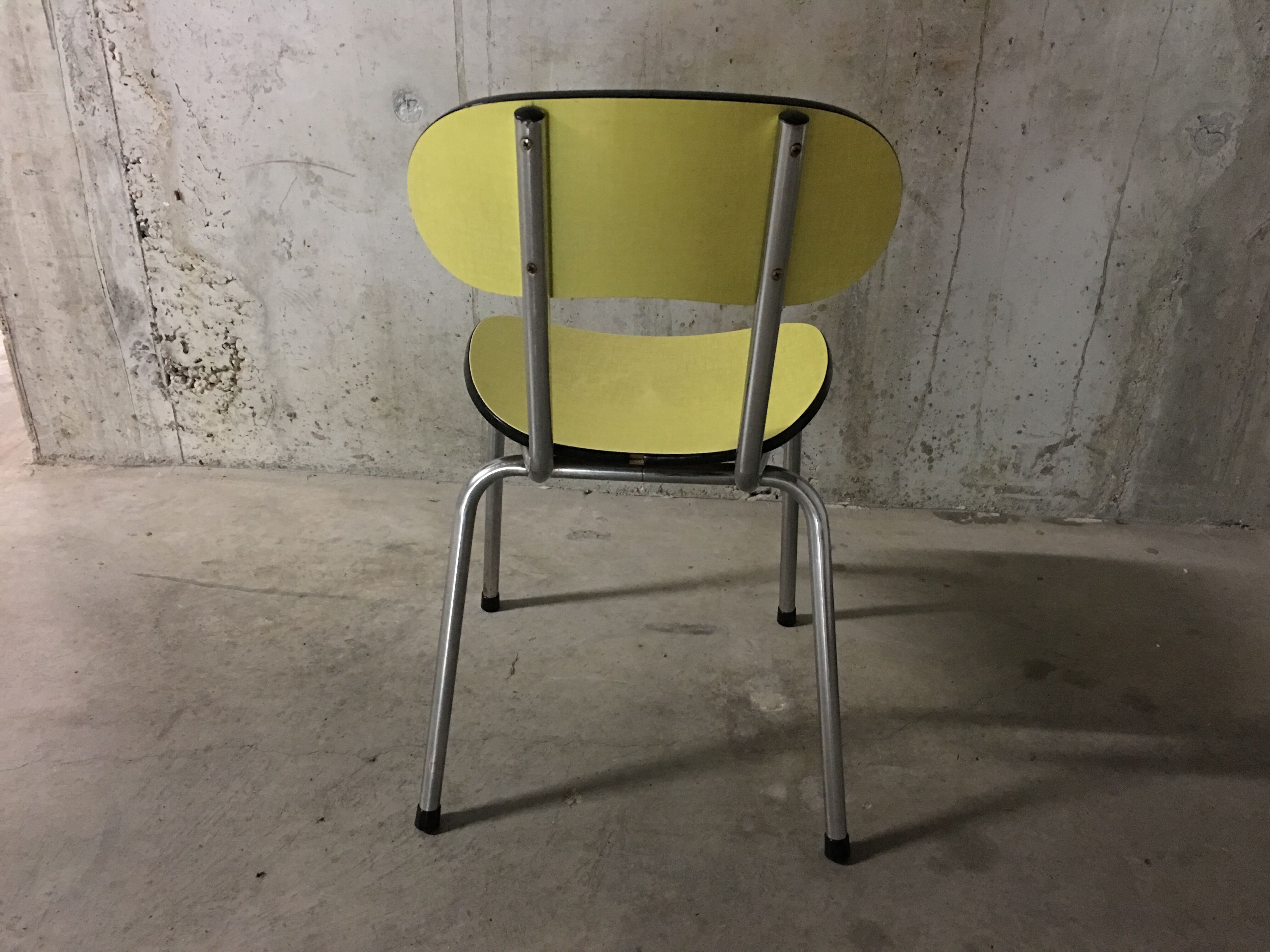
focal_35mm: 29
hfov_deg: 61.7
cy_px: 476
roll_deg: -3.1
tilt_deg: -27.1
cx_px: 635
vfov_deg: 48.2
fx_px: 1064
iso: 125
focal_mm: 4.15
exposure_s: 1/4
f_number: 2.2
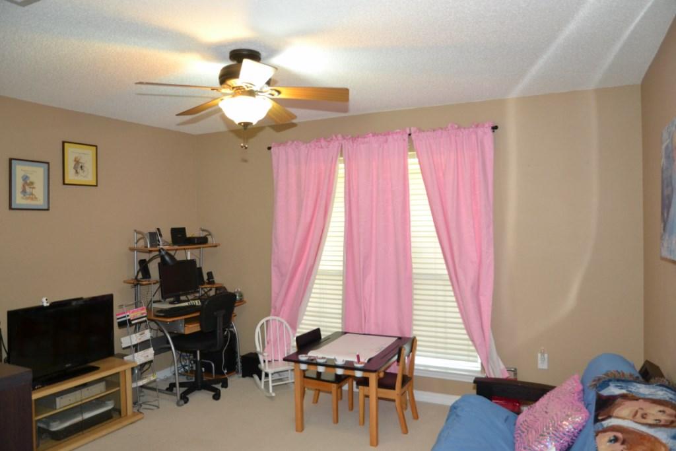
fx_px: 451
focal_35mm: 24
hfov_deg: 73.7
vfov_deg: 53.1
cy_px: 226
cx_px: 338
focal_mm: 16
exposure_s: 1/60
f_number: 3.5
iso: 1400
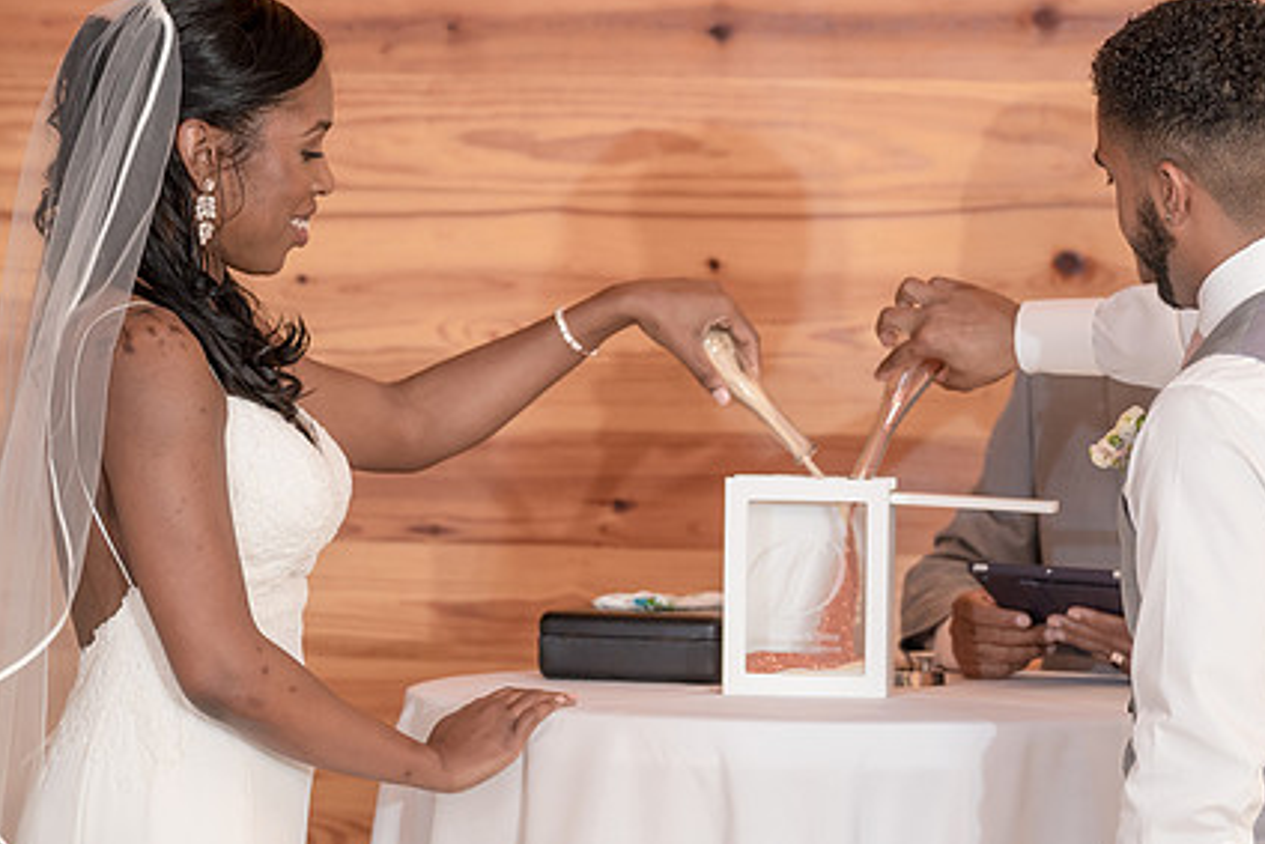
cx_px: 732
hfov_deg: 10.5
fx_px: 6854
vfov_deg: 7.0
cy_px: 432
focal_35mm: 195
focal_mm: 131
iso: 1600
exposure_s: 1/100
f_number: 4
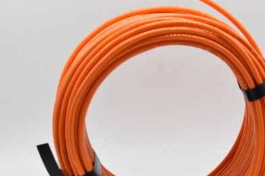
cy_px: 126
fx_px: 925
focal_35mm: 126
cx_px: 181
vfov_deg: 10.9
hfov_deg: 16.3
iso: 1600
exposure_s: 1/1000
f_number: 8
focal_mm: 55
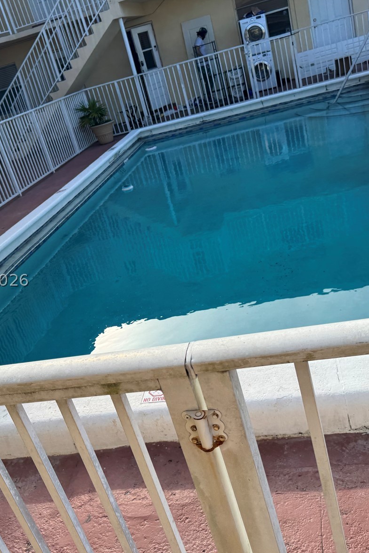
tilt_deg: -25.9
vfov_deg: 55.8
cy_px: 280
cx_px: 173
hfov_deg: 38.9
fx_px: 523
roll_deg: +16.4
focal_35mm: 34
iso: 80
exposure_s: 1/1980
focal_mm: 6.76
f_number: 1.78
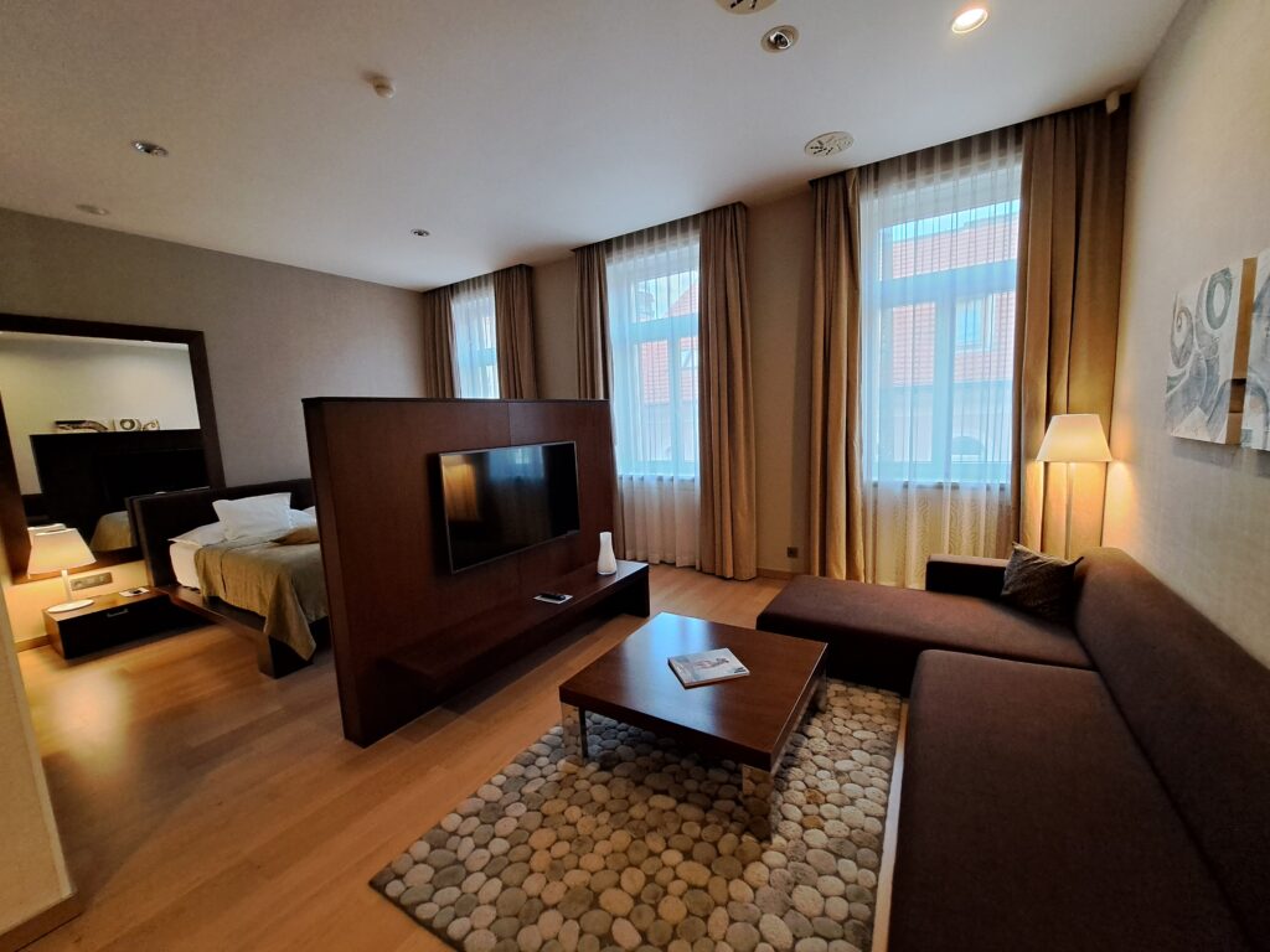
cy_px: 476
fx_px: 477
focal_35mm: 13
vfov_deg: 89.9
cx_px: 635
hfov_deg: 106.2
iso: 200
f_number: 2.2
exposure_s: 1/50
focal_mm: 1.74
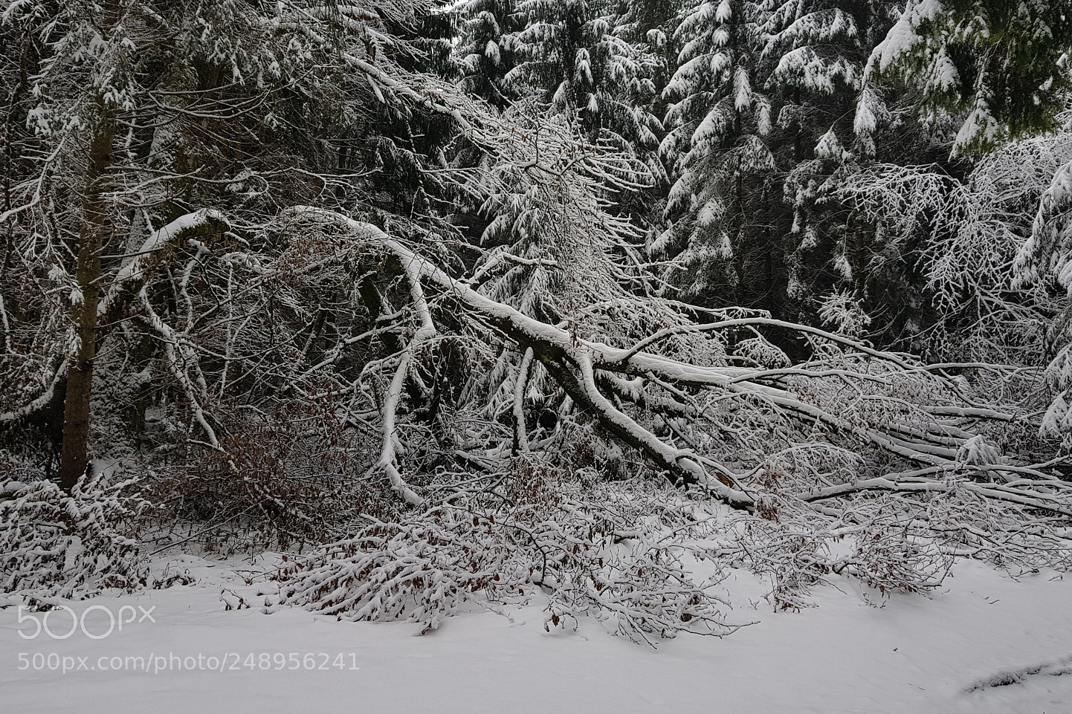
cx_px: 566
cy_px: 274
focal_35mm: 30
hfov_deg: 61.9
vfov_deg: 43.3
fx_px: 893
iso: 40
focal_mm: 4.2
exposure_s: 1/682
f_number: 1.7
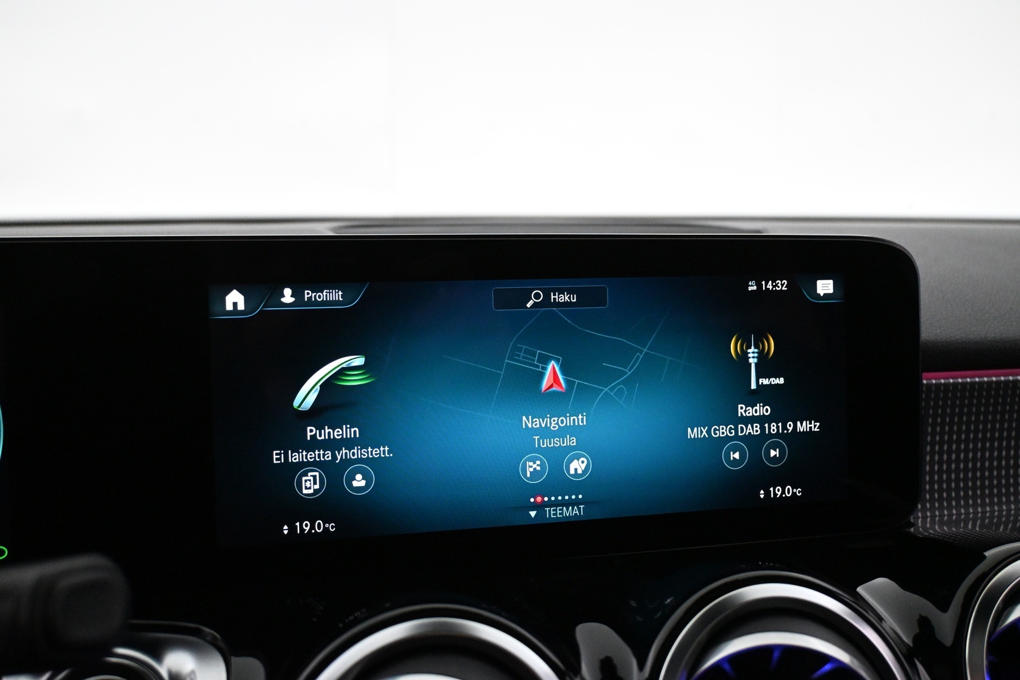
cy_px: 340
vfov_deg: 44.6
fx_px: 829
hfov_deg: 63.2
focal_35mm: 29
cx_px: 510
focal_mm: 19.5
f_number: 3.8
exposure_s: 1/125
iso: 4000
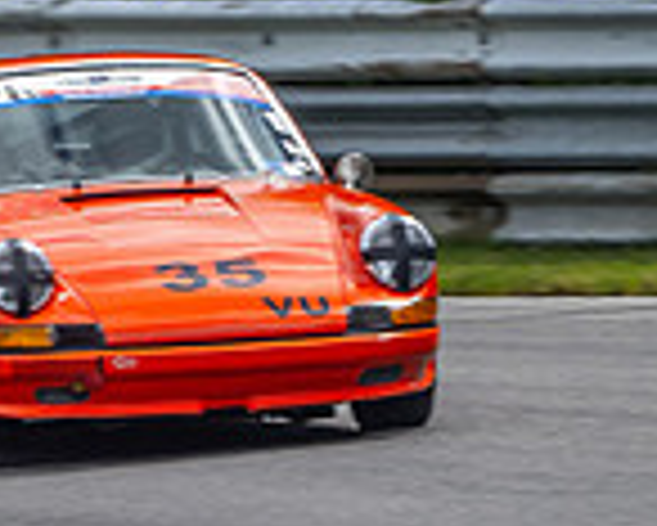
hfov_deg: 0.8
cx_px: 603
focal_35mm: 2333
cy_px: 303
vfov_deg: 0.7
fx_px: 45395
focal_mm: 300
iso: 64
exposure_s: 1/400
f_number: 7.1
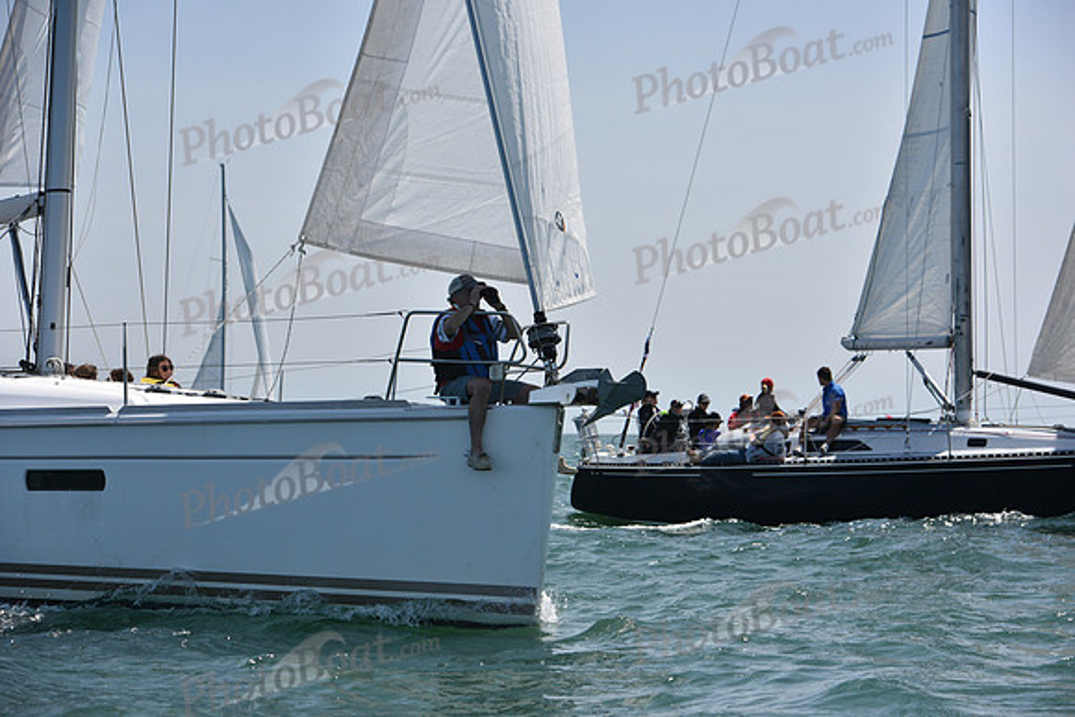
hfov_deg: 20.8
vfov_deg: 14.0
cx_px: 538
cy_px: 358
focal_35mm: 98
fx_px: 2927
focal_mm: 98
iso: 320
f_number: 6.3
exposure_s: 1/800
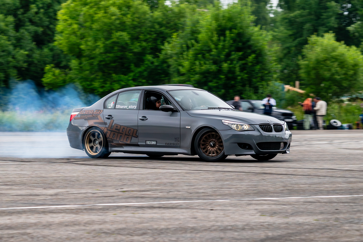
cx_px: 158
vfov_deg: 9.7
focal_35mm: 141
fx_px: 1422
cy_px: 112
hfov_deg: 14.5
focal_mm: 85
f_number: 3.5
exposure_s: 1/200
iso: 640
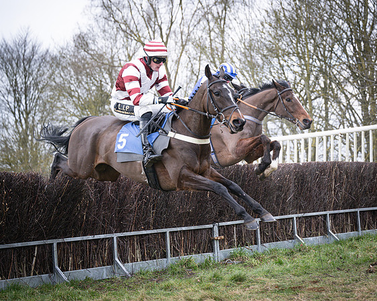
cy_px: 140
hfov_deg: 20.7
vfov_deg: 16.7
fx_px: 1028
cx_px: 265
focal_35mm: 92
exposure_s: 1/1600
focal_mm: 70
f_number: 2.8
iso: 400
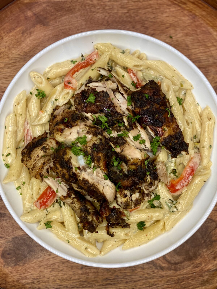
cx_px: 108
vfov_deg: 36.8
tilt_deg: -86.7
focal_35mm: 52
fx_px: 435
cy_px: 144
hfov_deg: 28.0
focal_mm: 6
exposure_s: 1/120
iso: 125
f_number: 2
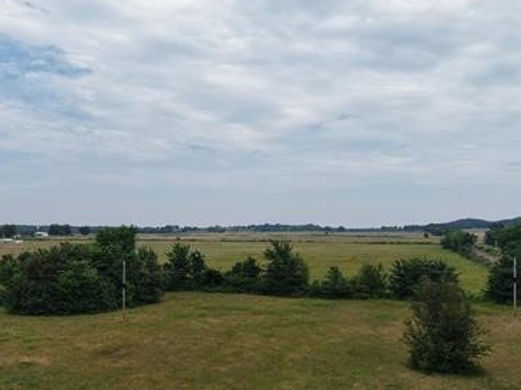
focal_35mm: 42
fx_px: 632
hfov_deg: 44.1
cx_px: 167
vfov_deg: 34.2
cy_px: 232
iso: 150
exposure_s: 1/3200
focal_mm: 8.67
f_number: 1.8
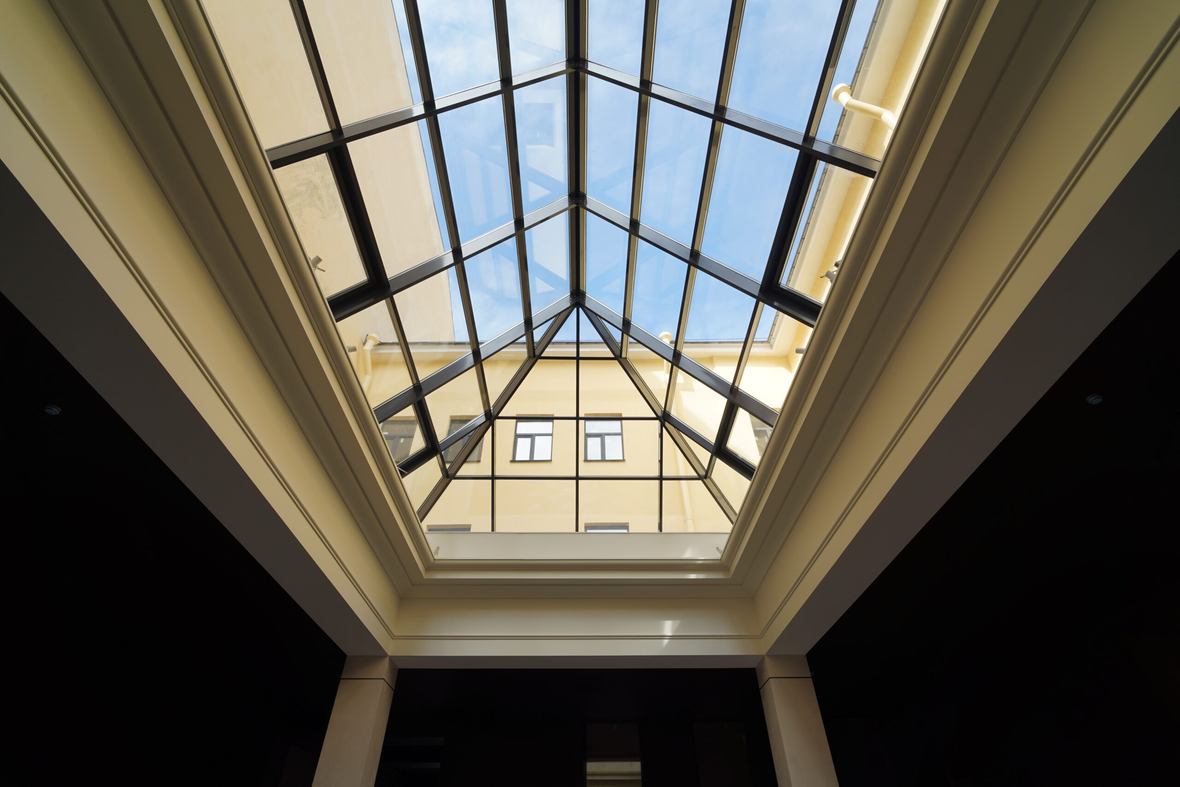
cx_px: 590
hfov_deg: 96.7
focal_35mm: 16
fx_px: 524
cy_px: 394
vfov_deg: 73.8
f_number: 10
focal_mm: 16
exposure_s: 1/30
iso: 100
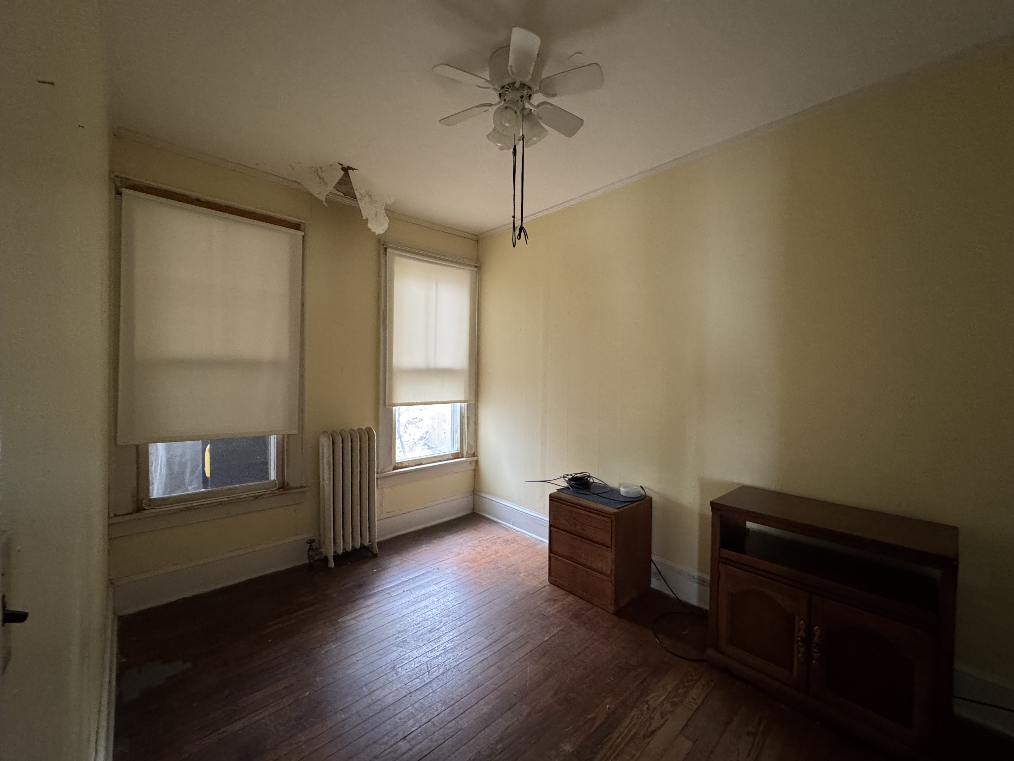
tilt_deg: -1.5
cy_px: 380
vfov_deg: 85.7
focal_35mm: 14
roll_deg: -0.4
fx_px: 410
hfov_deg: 102.1
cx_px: 507
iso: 500
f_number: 2.2
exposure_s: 1/60
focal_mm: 2.22
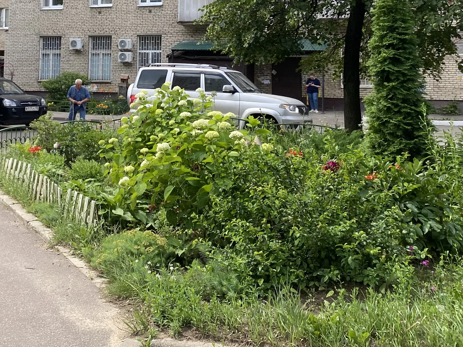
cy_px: 23
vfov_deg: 28.3
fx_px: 655
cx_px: 148
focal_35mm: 49
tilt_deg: +4.8
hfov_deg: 38.4
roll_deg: -1.3
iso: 32
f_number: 1.8
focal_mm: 4.25
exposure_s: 1/666
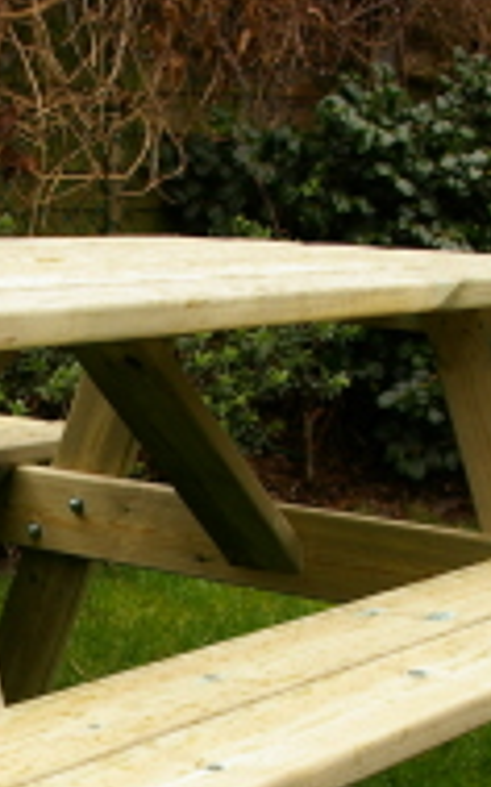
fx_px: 1950
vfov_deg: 22.3
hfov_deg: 14.0
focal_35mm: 91
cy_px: 695
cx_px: -46
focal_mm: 22
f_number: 4
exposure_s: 1/60
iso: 200
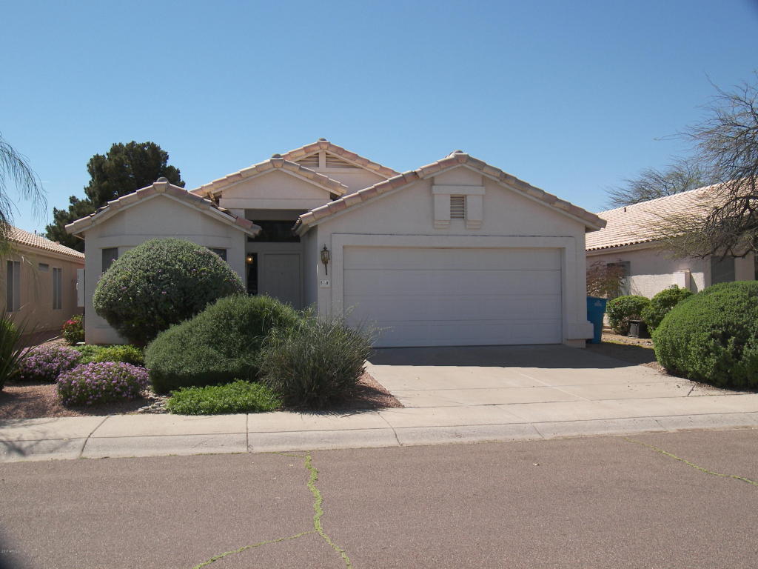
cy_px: 284
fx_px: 745
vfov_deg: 41.8
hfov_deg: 54.0
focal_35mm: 34
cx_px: 379
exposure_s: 1/1250
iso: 50
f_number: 3.2
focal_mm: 7.1
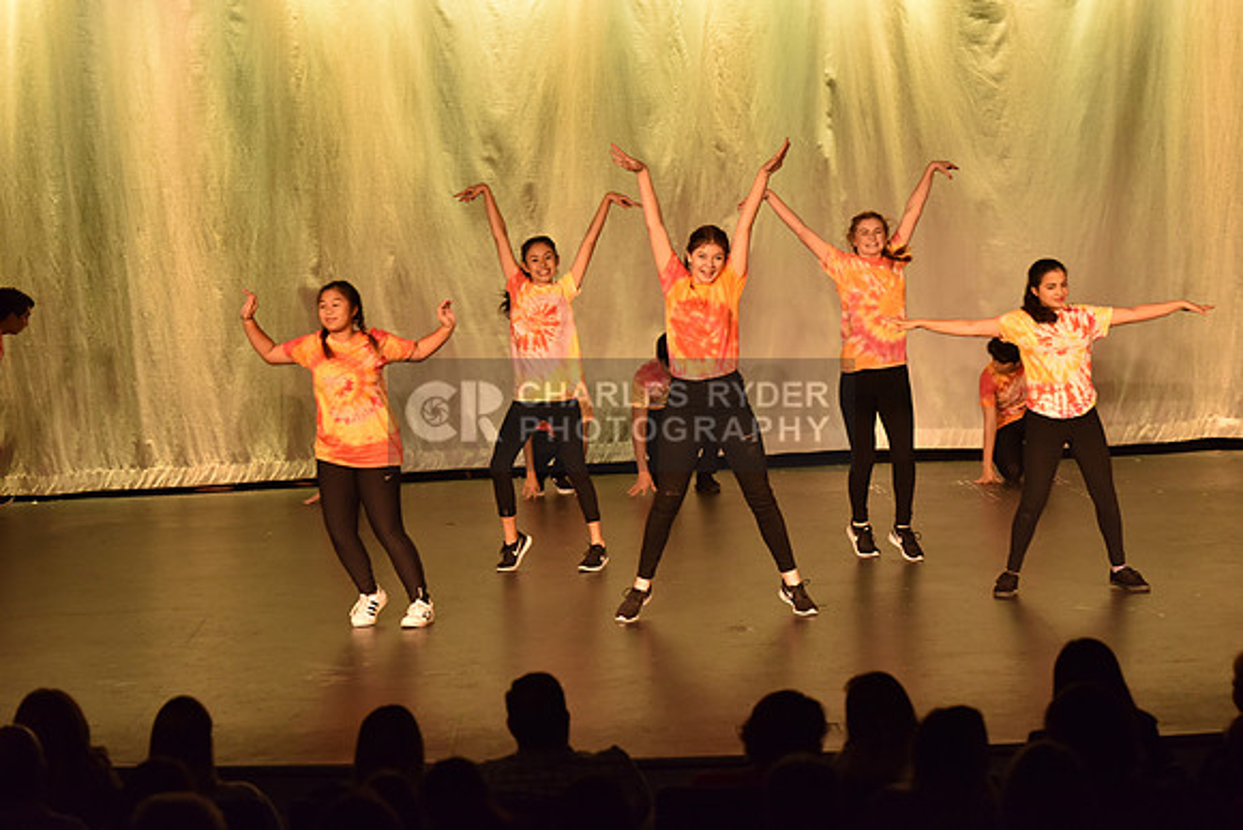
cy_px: 415
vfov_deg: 11.8
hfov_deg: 17.6
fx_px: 4006
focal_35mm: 116
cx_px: 622
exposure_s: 1/250
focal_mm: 116
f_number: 4
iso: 2000
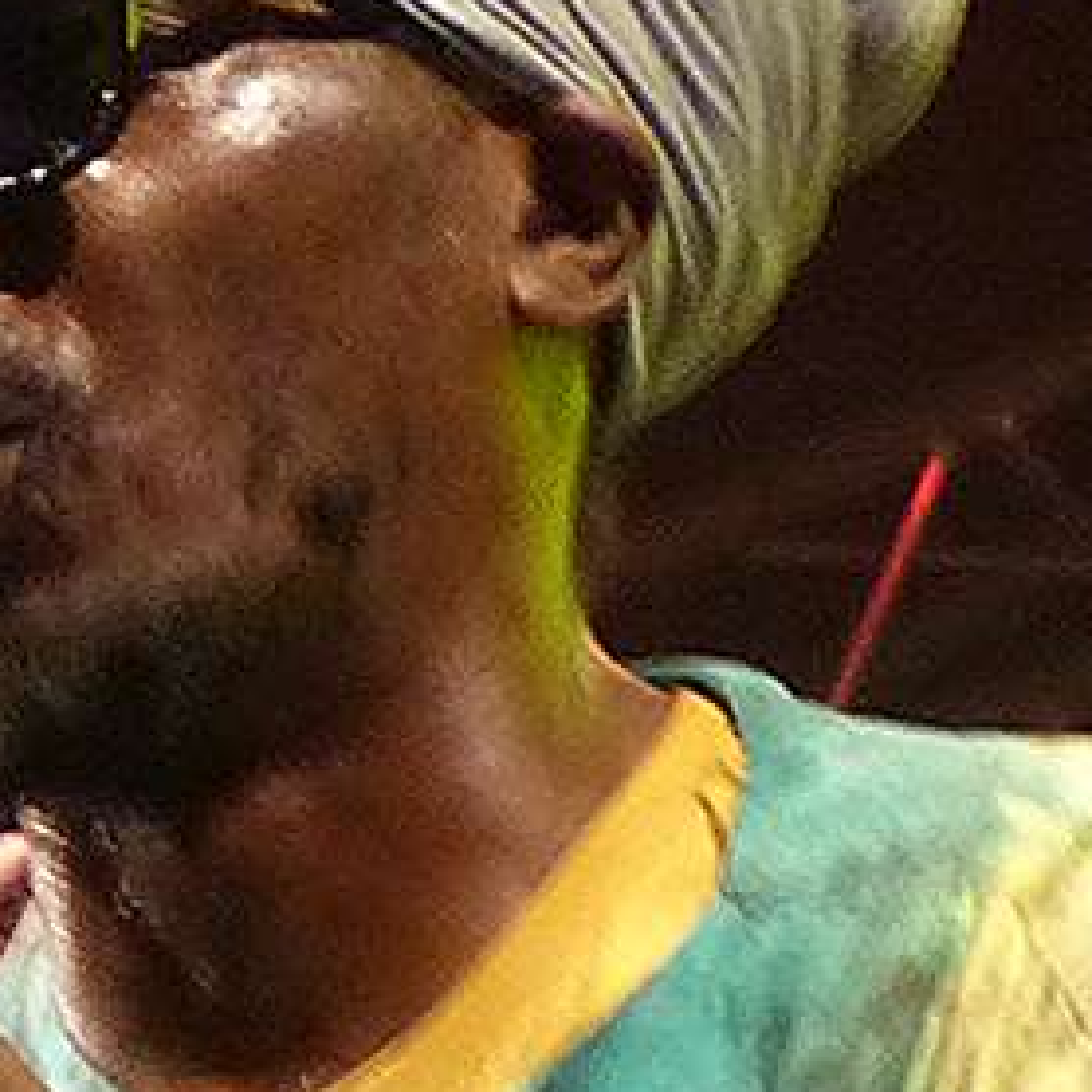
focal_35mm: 210
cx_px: 114
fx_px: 7495
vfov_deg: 8.3
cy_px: 907
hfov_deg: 8.3
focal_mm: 11.9
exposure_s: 1/10
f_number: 2.8
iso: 400
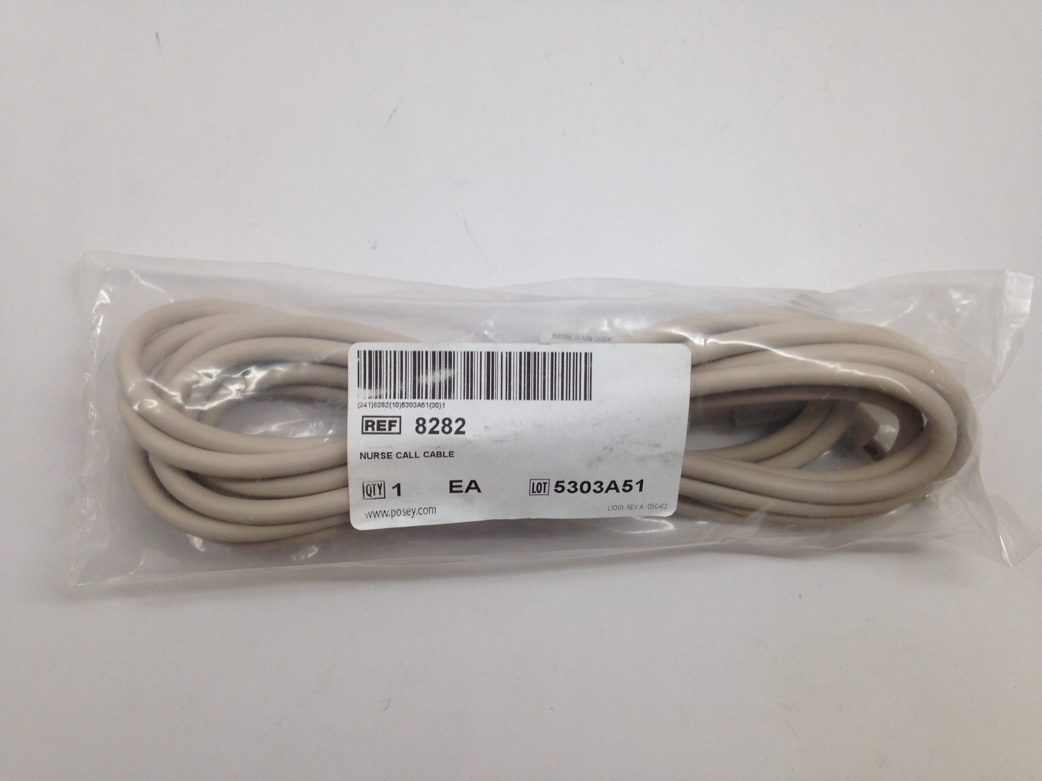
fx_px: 993
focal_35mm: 33
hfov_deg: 55.4
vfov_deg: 42.9
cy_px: 390
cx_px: 521
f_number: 2.4
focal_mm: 4.12
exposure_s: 1/60
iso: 64
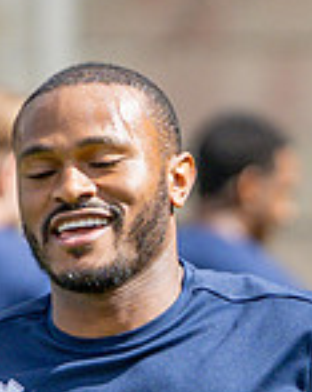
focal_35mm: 779
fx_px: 9020
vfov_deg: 2.5
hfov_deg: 2.0
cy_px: 339
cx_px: 419
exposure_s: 1/6400
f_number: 1.6
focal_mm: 85
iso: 180
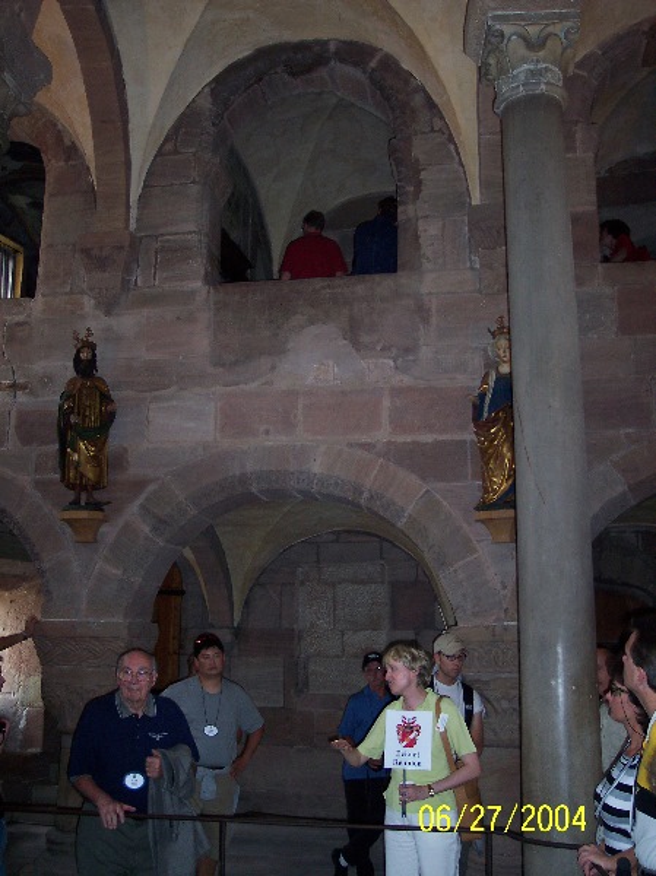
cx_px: 328
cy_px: 438
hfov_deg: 37.7
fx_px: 962
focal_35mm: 38
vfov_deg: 49.0
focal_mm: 8
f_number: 2.8
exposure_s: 1/30
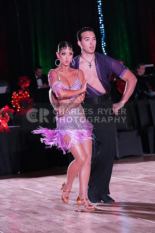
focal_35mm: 145
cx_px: 78
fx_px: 936
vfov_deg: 14.2
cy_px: 116
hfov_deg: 9.5
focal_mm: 145
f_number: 5.6
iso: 12800
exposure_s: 1/400
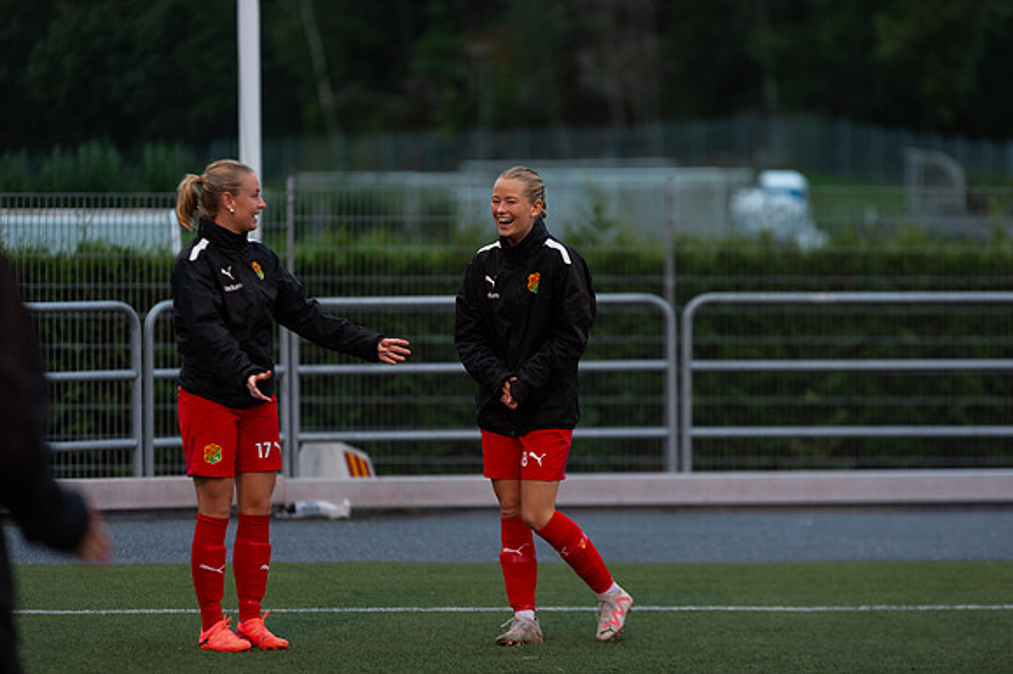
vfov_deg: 6.9
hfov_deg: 10.3
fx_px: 5624
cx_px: 506
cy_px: 337
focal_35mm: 200
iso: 8000
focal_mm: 200
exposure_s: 1/400
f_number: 3.2
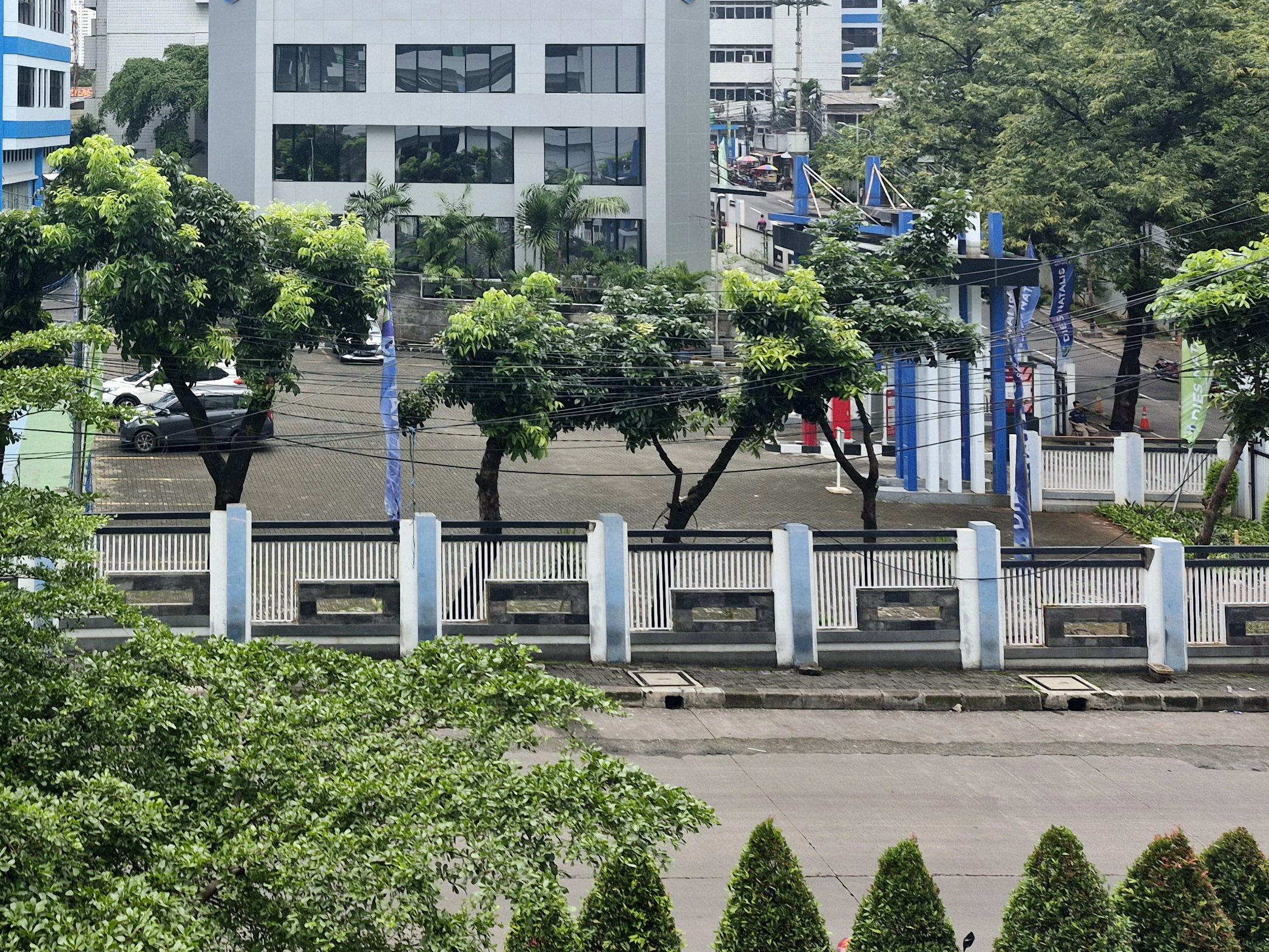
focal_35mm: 44
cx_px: 195
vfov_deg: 31.2
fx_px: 1613
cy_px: 71
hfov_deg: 40.6
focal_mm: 5.4
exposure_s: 1/2000
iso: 25
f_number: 1.8
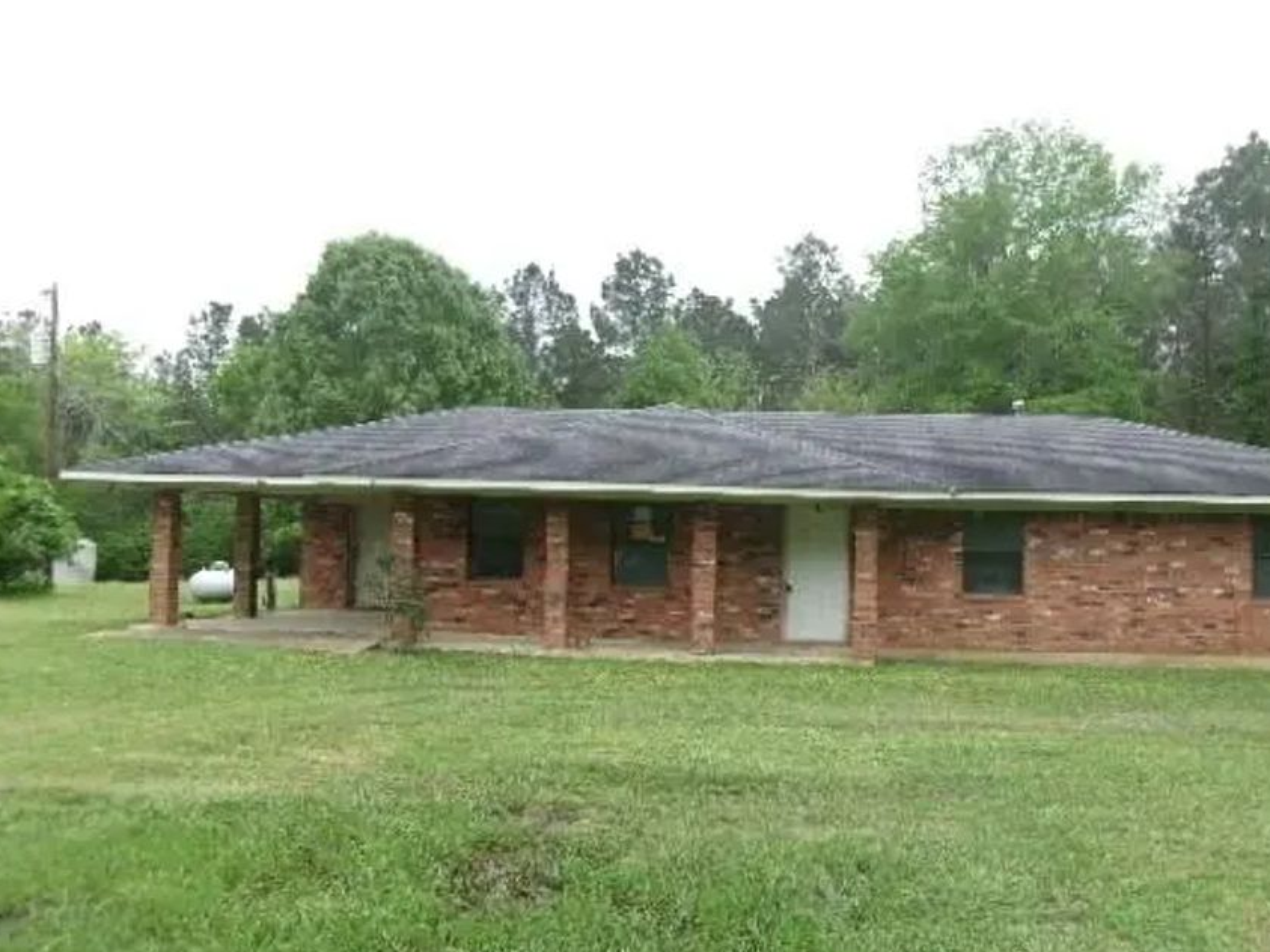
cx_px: 761
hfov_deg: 53.6
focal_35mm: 34
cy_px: 512
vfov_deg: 41.8
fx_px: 1247
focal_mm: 5.1
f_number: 3.9
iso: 100
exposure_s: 1/140
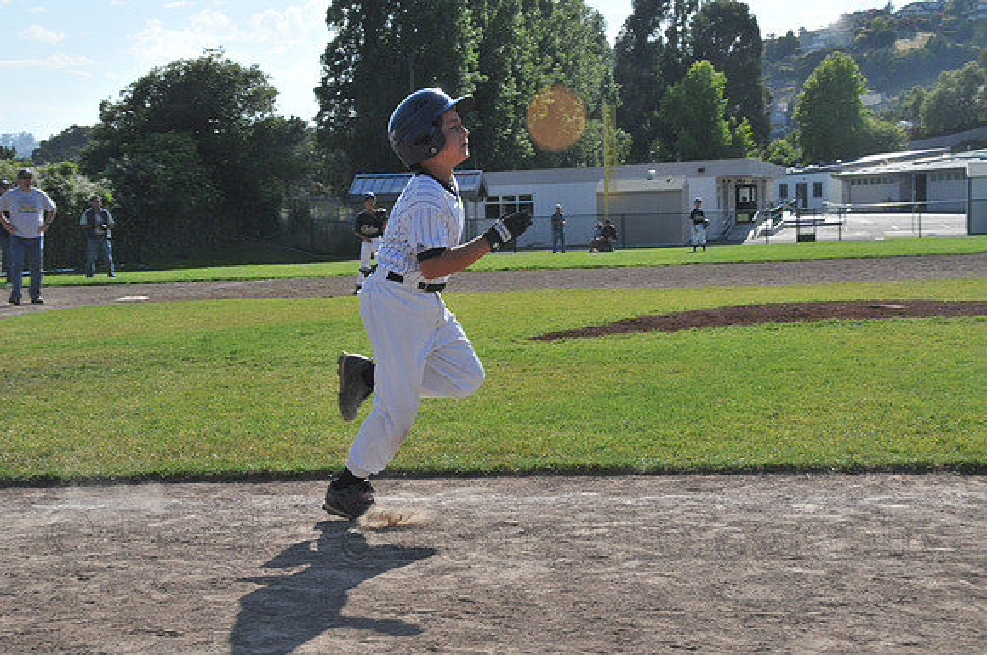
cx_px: 494
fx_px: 1807
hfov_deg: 30.6
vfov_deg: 20.6
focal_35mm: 66
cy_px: 328
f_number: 11
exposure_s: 1/500
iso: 400
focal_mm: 44
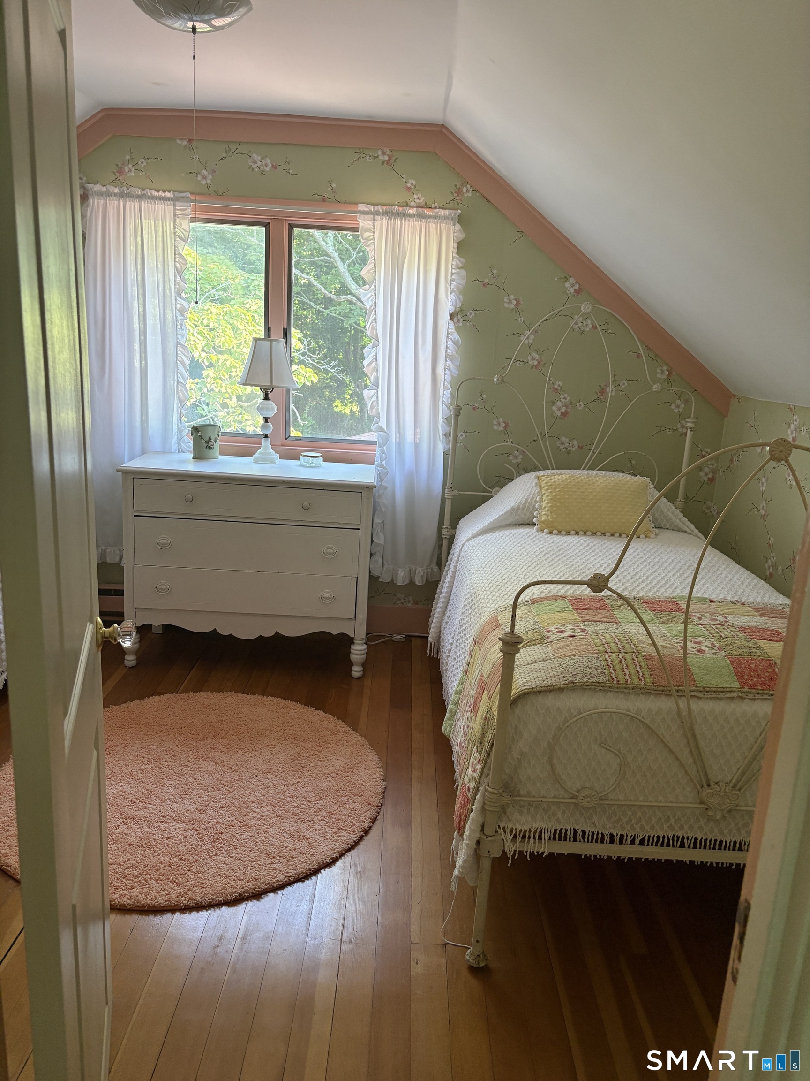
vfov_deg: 67.3
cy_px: 540
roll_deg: -3.3
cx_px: 405
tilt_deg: -13.1
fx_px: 811
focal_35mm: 26
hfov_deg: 53.1
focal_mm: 5.96
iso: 160
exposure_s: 1/60
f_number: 1.6
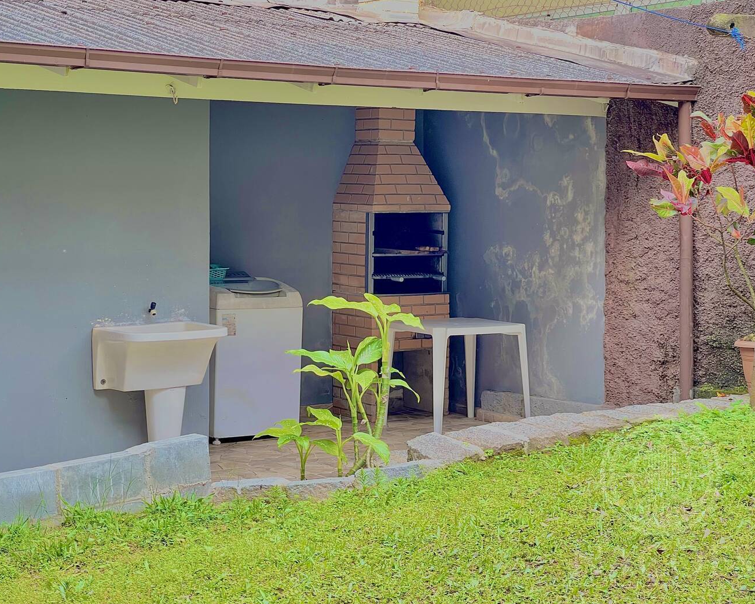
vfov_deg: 22.2
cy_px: 303
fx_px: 1542
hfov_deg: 27.5
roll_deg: -0.2
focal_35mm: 69
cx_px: 354
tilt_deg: -5.3
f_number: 2.2
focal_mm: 7.5
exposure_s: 1/99
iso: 80
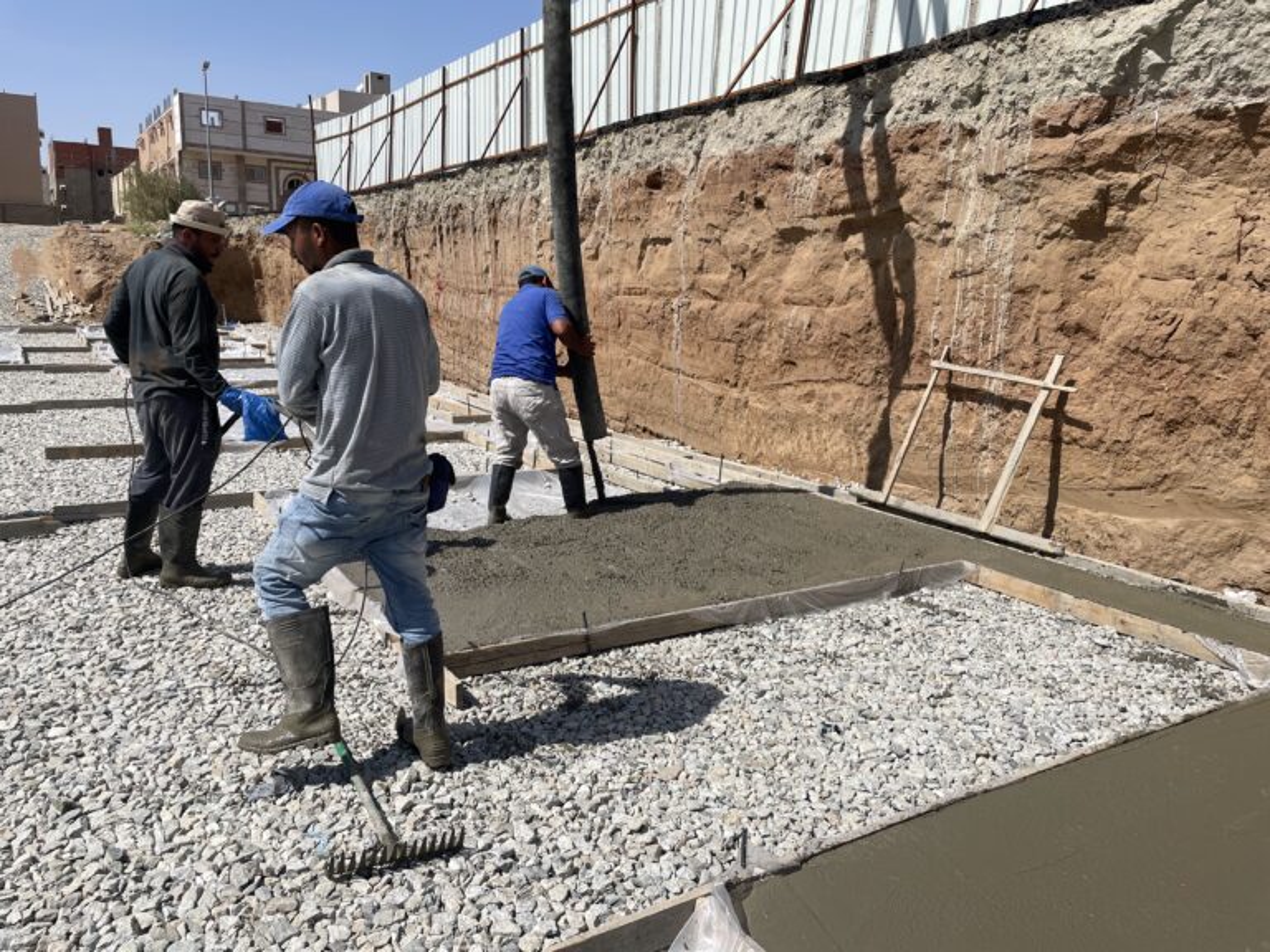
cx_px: 635
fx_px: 954
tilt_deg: -11.5
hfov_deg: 67.3
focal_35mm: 26
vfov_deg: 53.1
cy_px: 476
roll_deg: -0.9
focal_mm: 4.2
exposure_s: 1/5051
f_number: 1.6
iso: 32
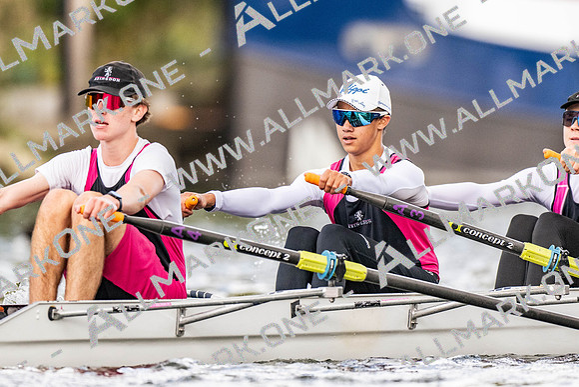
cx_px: 290
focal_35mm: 900
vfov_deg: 1.5
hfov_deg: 2.3
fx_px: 14485
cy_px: 194
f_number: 4
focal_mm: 600
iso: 1100
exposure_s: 1/2500
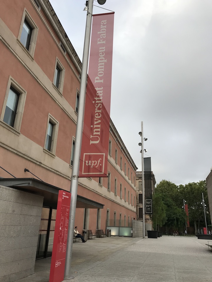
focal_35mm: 28
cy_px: 141
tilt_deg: +22.7
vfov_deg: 63.4
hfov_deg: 49.7
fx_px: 229
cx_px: 106
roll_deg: -1.9
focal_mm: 3.99
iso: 20
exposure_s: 1/912
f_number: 1.8
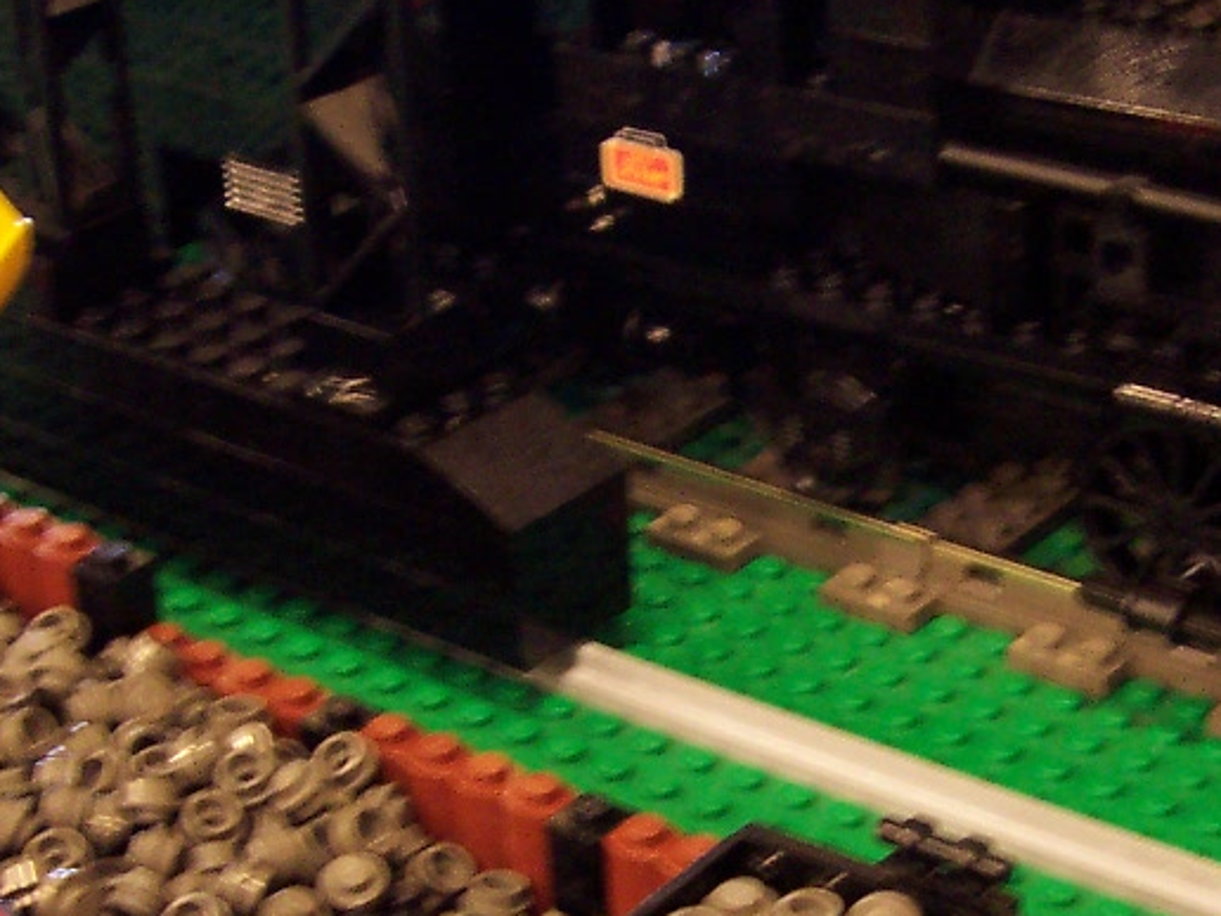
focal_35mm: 86
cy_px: 675
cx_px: 949
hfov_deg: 22.5
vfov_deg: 17.1
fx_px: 3033
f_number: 2.8
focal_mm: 5.6
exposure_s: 1/8
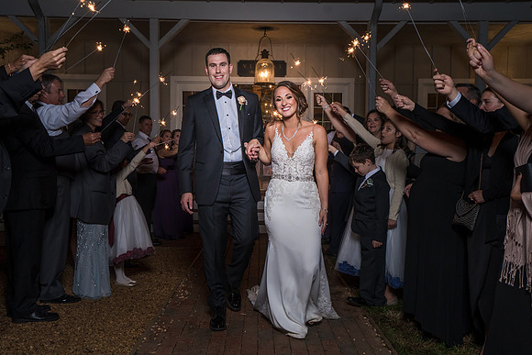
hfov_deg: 49.7
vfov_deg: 34.3
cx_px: 263
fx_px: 574
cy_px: 191
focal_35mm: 39
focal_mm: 35
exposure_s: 1/200
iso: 2000
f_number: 5.6
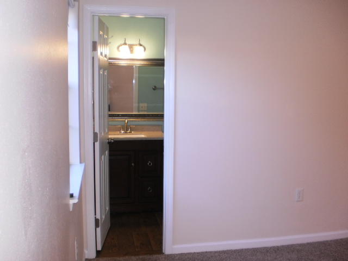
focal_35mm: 36
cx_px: 174
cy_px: 130
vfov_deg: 39.7
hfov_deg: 51.4
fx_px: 362
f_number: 3.1
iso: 125
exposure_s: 1/30
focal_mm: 6.3
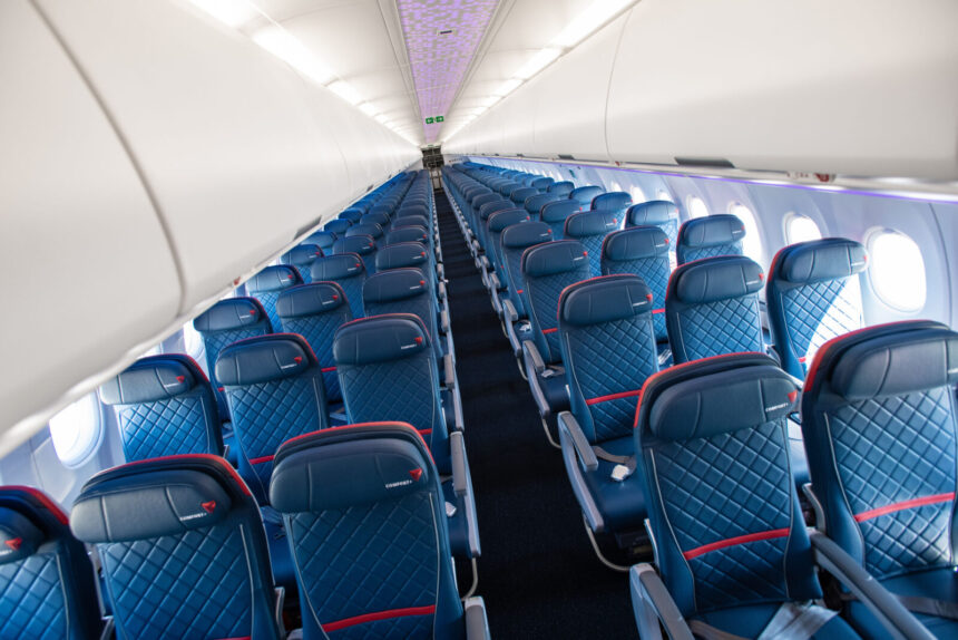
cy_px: 320
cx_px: 479
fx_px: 453
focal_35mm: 17
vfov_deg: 70.5
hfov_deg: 93.3
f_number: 5
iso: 1000
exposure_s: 1/60
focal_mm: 17
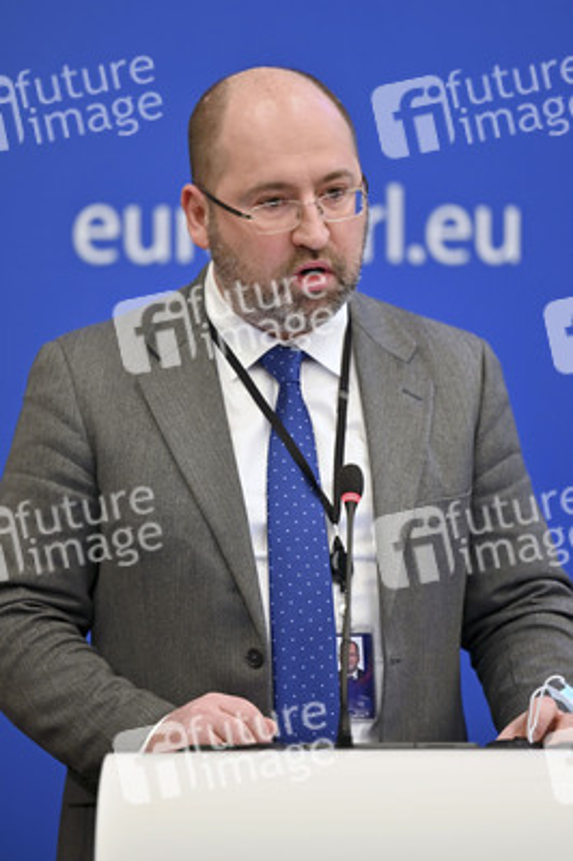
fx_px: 4783
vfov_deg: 10.3
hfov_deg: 6.9
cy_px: 430
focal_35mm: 200
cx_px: 286
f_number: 2.8
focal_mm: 200
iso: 400
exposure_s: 1/100
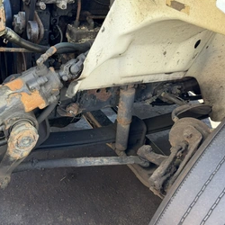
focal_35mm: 34
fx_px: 250
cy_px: 94
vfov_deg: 48.3
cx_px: 54
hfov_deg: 46.6
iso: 100
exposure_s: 1/176
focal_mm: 6.76
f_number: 1.78
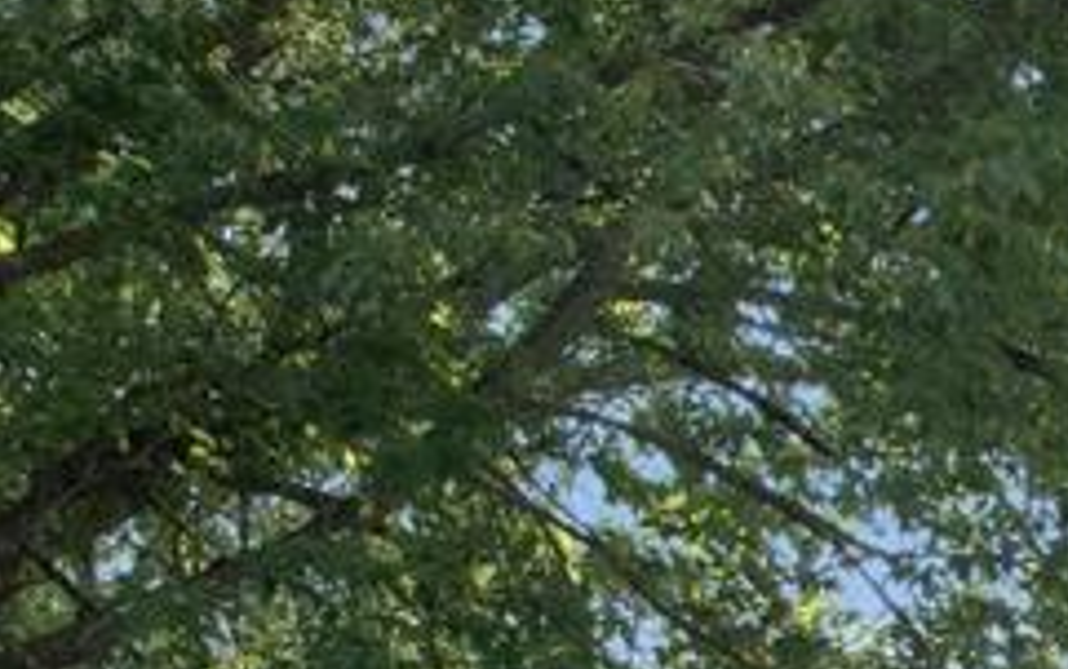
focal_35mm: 228
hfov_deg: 8.3
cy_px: 1785
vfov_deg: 5.5
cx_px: 2686
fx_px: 6642
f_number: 8
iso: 800
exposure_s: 1/400
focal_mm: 25
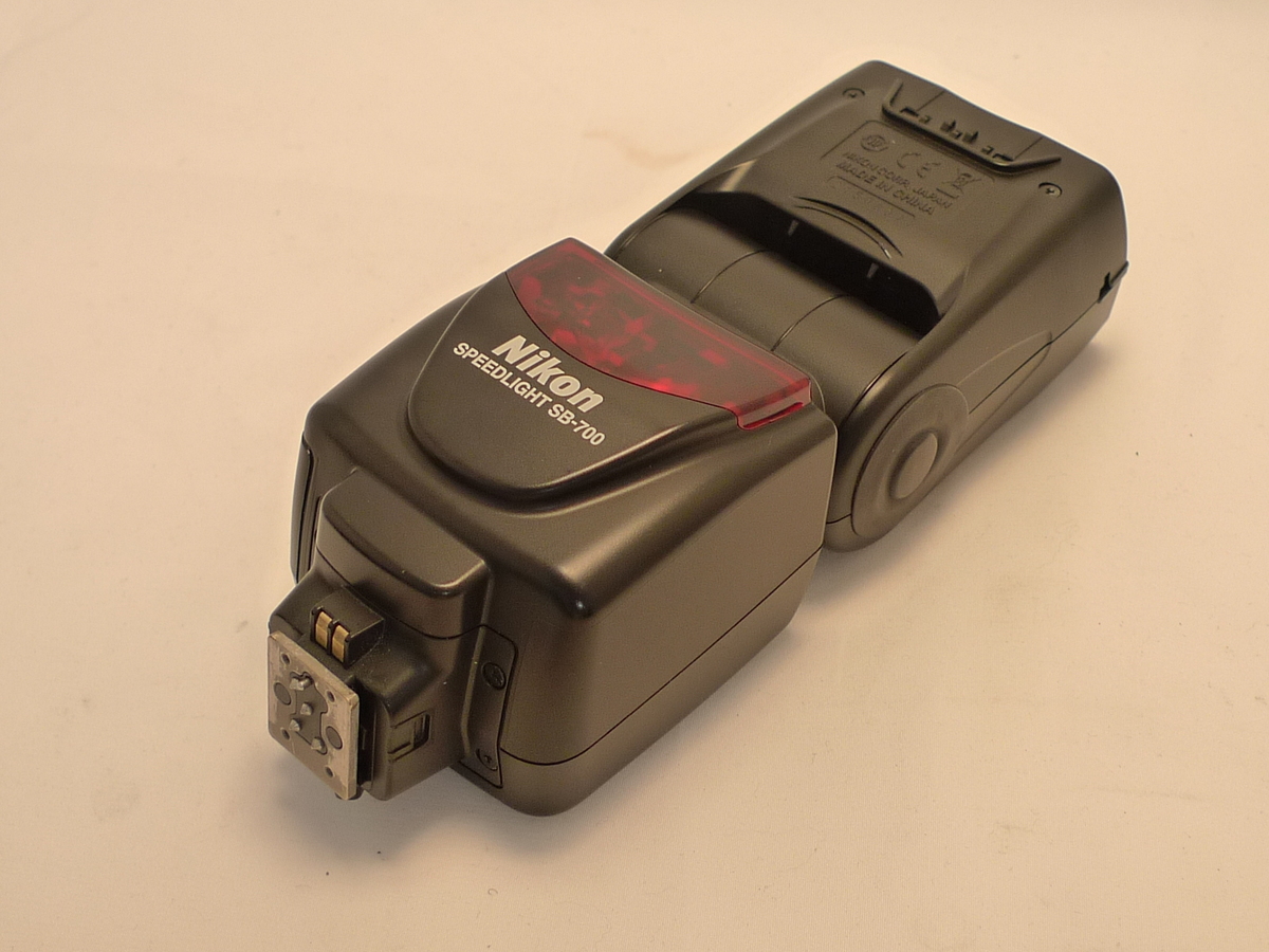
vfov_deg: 30.9
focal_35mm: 47
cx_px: 634
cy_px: 476
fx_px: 1723
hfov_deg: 40.4
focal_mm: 5.4
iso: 125
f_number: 2.1
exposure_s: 1/60
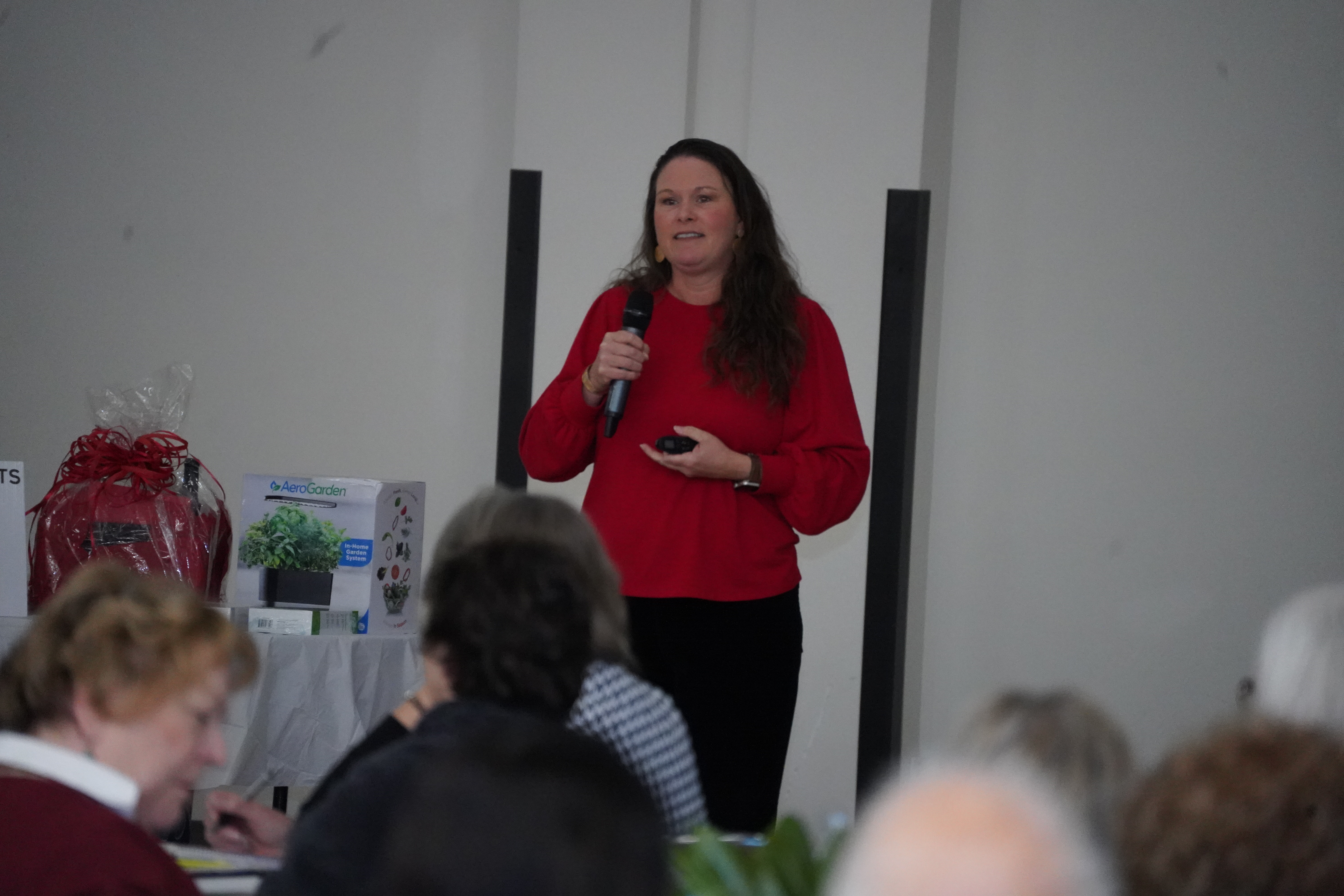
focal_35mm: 270
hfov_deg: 7.6
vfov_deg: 5.1
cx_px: 672
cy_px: 448
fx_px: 10079
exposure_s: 1/100
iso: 12800
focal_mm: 270
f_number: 6.3
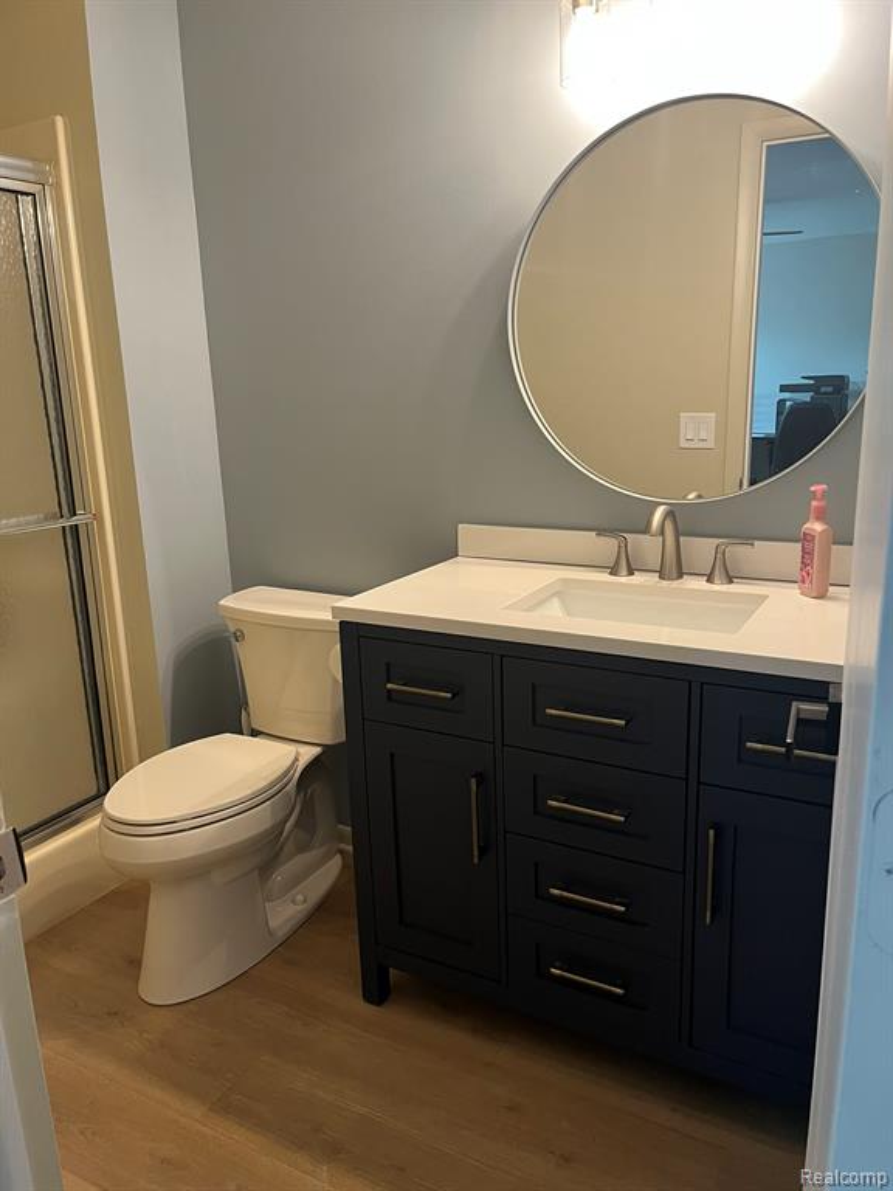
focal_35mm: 26
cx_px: 446
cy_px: 596
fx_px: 894
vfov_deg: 67.3
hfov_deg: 53.1
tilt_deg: -14.6
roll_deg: +1.4
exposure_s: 1/60
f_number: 1.6
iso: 200
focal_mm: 5.1
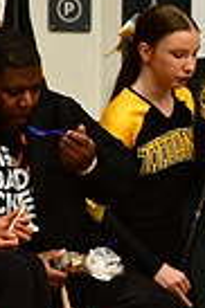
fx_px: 10875
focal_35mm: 1270
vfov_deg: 1.6
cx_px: 590
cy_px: 219
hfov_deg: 1.1
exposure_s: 1/500
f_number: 3.5
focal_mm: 200
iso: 4000
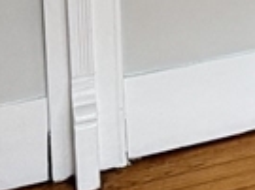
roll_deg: -0.6
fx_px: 1340
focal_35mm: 182
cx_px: 759
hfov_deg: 8.9
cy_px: -436
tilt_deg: -8.5
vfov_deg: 7.0
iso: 320
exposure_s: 1/60
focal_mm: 6.76
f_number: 1.78
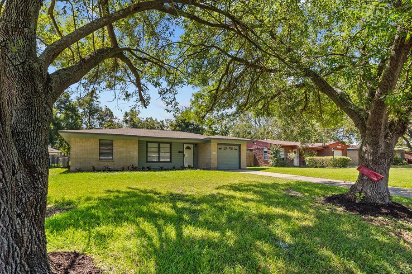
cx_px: 199
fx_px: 206
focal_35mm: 18
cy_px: 153
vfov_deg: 67.1
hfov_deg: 90.0
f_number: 10
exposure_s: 1/250
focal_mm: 16
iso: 2000
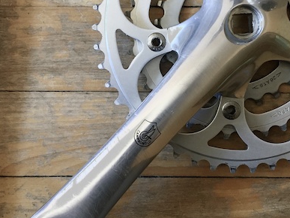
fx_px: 503
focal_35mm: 60
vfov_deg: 24.3
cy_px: 68
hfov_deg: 32.2
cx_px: 140
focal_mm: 4.15
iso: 160
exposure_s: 1/30
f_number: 2.2
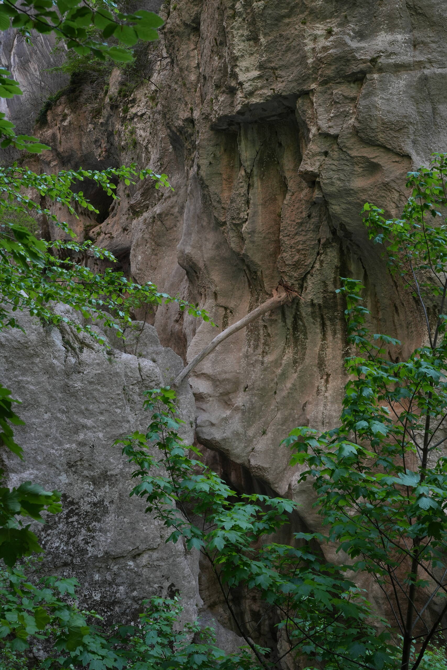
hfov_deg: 38.4
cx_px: 224
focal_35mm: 34
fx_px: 642
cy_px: 335
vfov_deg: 55.1
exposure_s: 1/60
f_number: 10
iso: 400
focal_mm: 34.5
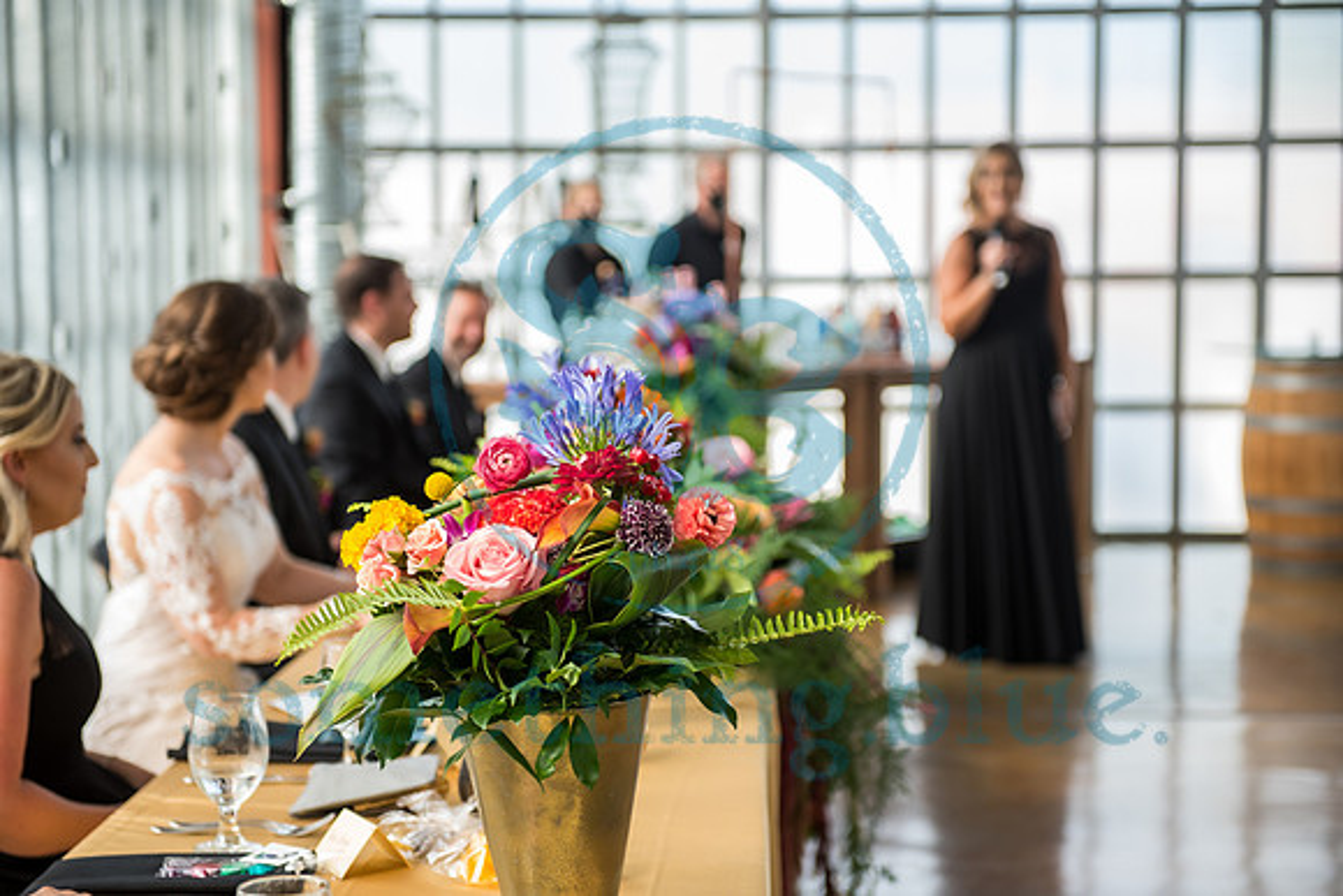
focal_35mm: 70
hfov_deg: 28.8
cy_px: 448
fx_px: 2612
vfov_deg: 19.5
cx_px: 672
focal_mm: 70
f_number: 2.8
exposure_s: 1/250
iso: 400
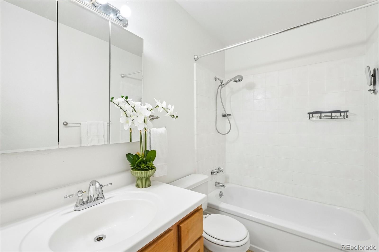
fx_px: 158
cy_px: 126
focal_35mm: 15
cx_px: 190
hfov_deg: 100.4
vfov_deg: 77.3
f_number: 8
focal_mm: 10
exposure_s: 1/15
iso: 800
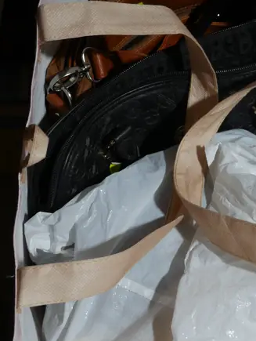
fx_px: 788
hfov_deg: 18.3
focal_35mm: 80
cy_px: 232
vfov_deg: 24.3
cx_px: 201
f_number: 4
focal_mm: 17
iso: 200
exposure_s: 1/60
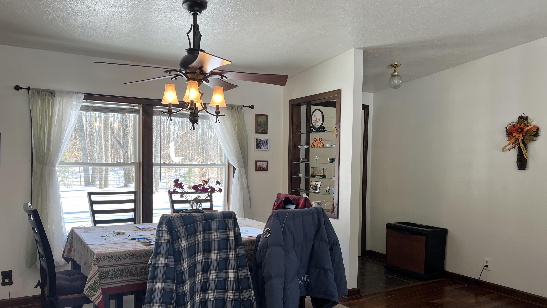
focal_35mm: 29
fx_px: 421
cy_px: 183
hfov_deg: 66.1
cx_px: 275
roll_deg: -1.0
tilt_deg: -3.6
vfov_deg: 40.0
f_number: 1.5
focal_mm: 5.7
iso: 40
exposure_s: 1/120
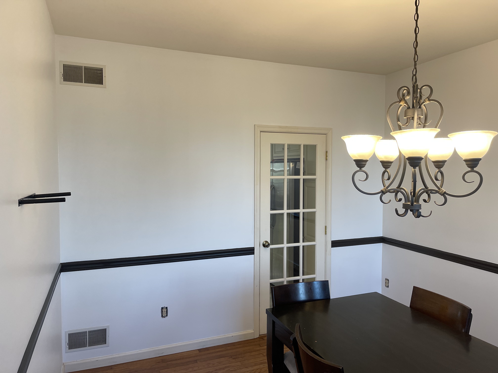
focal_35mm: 26
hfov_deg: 67.3
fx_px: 374
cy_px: 186
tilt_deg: -3.6
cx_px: 249
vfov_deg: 53.1
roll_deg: -0.3
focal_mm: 5.1
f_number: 1.6
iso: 125
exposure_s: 1/120
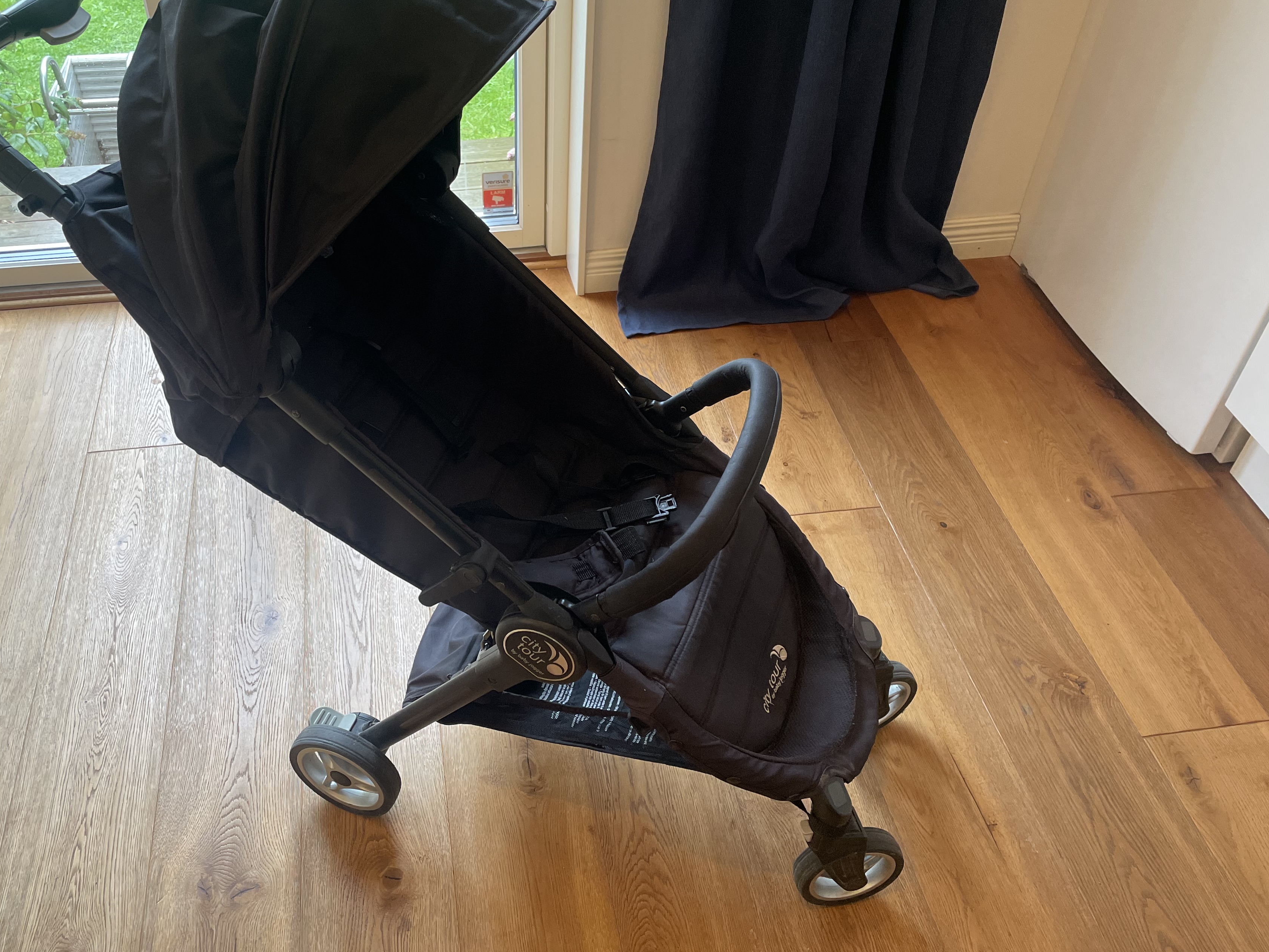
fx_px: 1136
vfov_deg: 45.3
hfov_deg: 58.0
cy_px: 405
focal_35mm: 31
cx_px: 519
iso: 125
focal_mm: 4.2
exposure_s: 1/100
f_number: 1.6
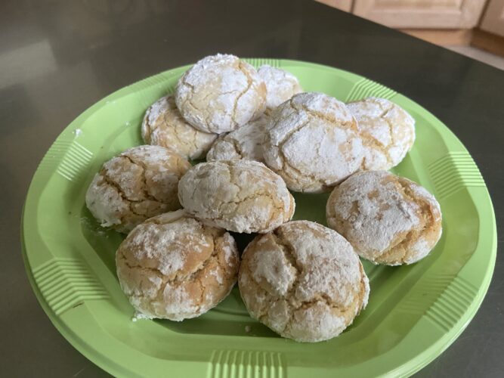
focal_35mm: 26
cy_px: 189
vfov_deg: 53.0
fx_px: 378
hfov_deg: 67.3
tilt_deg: -45.0
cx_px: 252
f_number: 1.8
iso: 200
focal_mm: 4.25
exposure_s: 1/50
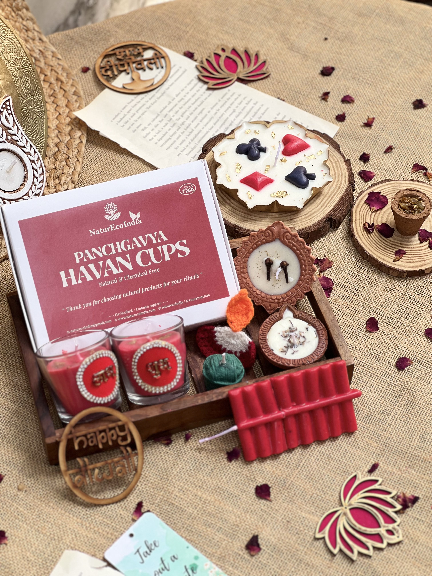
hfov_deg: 19.1
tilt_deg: -54.7
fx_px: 1281
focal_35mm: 77
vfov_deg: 25.3
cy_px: 288
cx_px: 216
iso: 32
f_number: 2.8
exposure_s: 1/121
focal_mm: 9
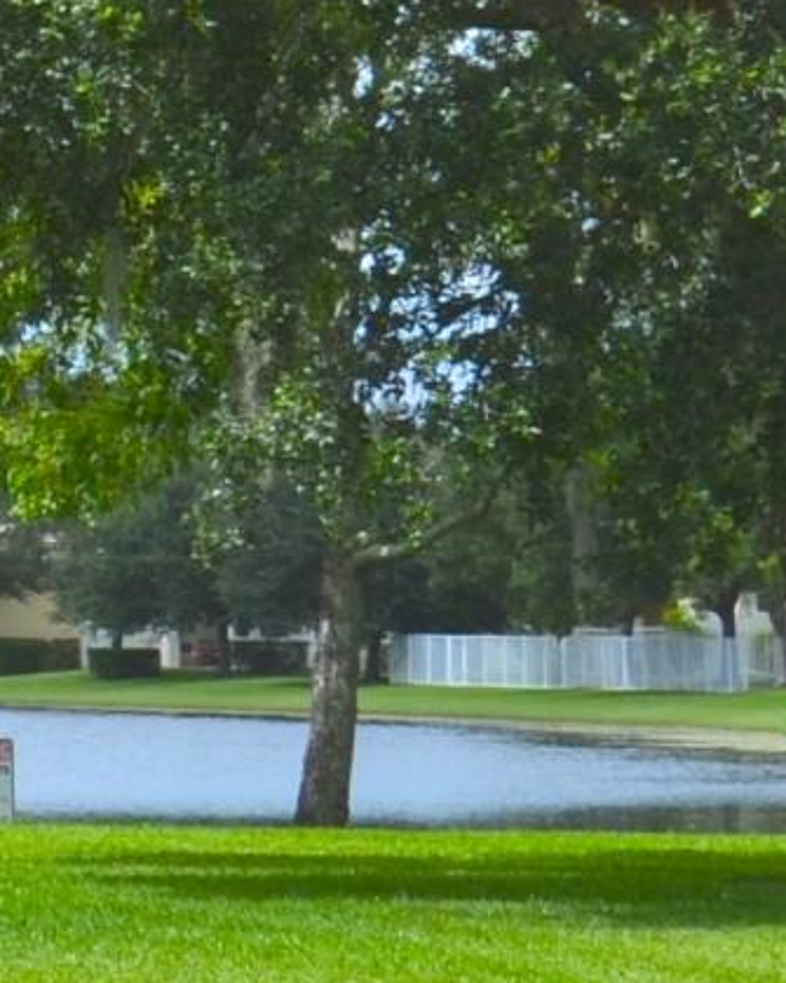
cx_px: -2618
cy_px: -101
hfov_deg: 5.1
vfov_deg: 7.3
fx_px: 7621
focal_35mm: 262
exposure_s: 1/250
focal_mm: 26
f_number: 8
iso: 100
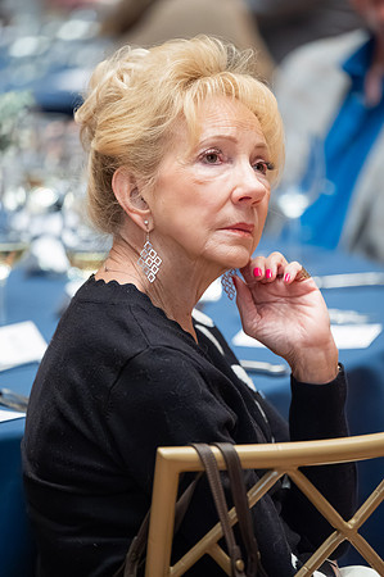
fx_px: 3207
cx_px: 192
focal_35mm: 200
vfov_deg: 10.3
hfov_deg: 6.9
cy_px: 288
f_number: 3.2
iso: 10000
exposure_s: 1/125
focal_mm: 200
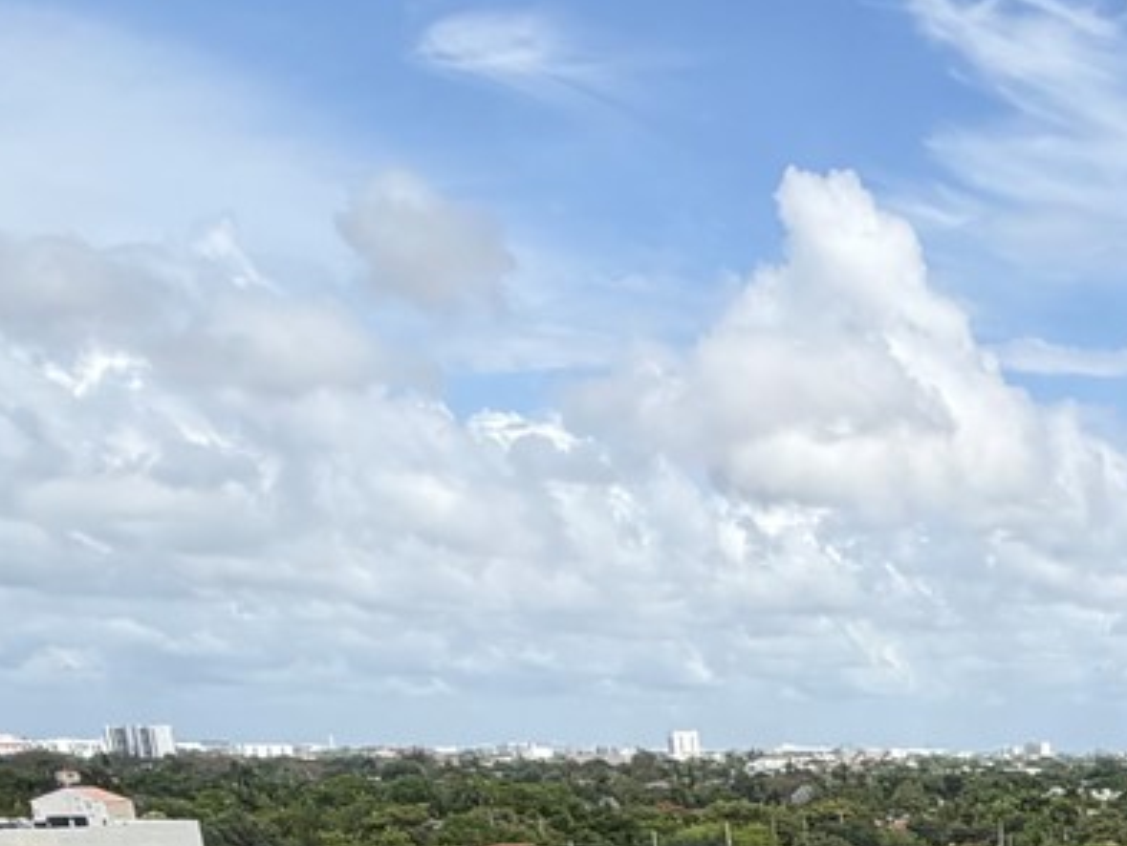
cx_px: 1391
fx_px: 1856
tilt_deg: -18.1
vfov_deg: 20.9
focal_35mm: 57
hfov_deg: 28.8
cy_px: 1348
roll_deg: -0.5
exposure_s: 1/770
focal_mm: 2.22
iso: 25
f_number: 2.2
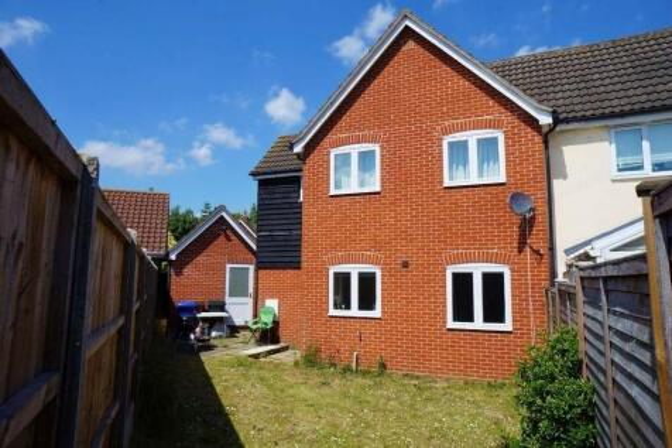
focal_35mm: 24
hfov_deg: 73.8
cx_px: 336
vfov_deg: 53.1
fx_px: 448
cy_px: 224
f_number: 13
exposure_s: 1/400
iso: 200
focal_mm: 16
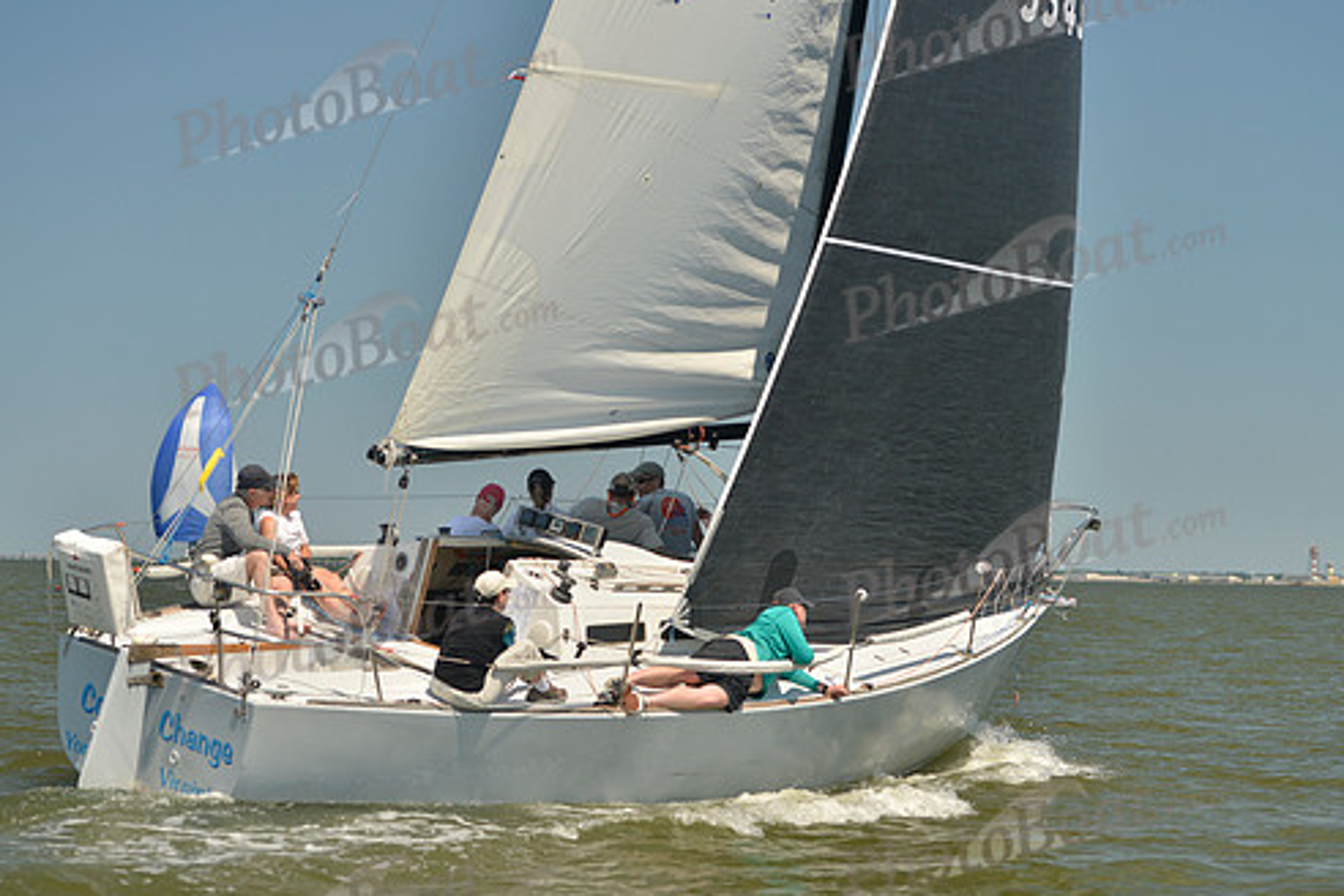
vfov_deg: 14.9
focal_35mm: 92
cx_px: 702
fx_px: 3434
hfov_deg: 22.1
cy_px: 452
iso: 200
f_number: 4
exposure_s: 1/1250
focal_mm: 78
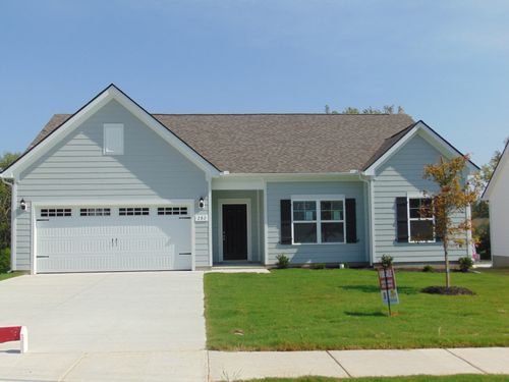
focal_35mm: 42
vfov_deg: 34.3
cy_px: 191
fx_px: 618
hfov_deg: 44.8
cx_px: 254
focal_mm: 7.6
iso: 80
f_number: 8.7
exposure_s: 1/250
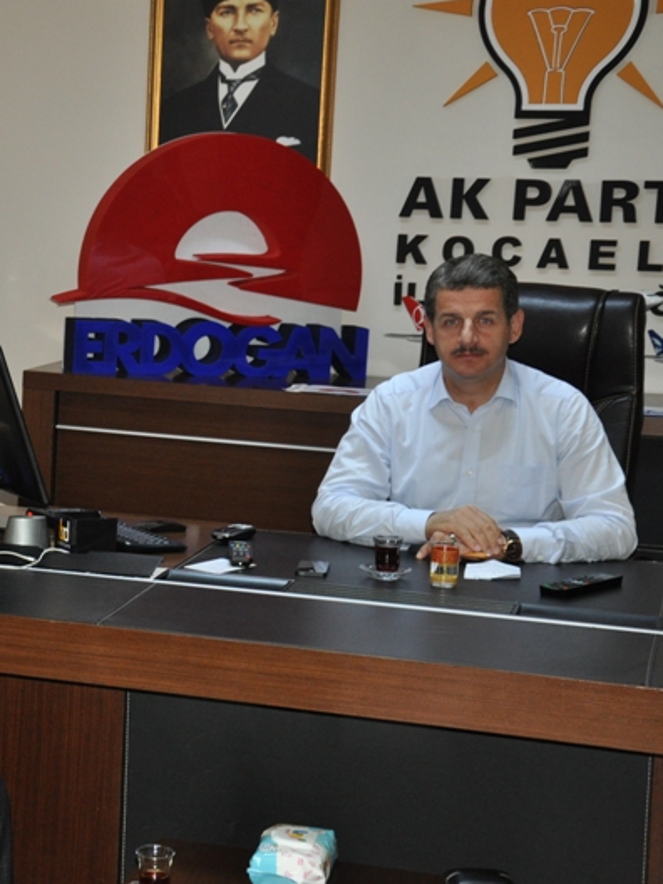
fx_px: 2120
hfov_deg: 17.4
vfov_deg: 23.6
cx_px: 32
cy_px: 441
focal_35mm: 83
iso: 800
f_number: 4.5
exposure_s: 1/60
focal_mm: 38
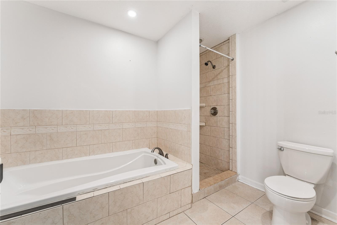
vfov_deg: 78.8
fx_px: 137
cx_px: 168
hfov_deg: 101.9
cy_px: 112
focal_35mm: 15
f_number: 11
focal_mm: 14.6
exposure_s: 1/30
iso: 800
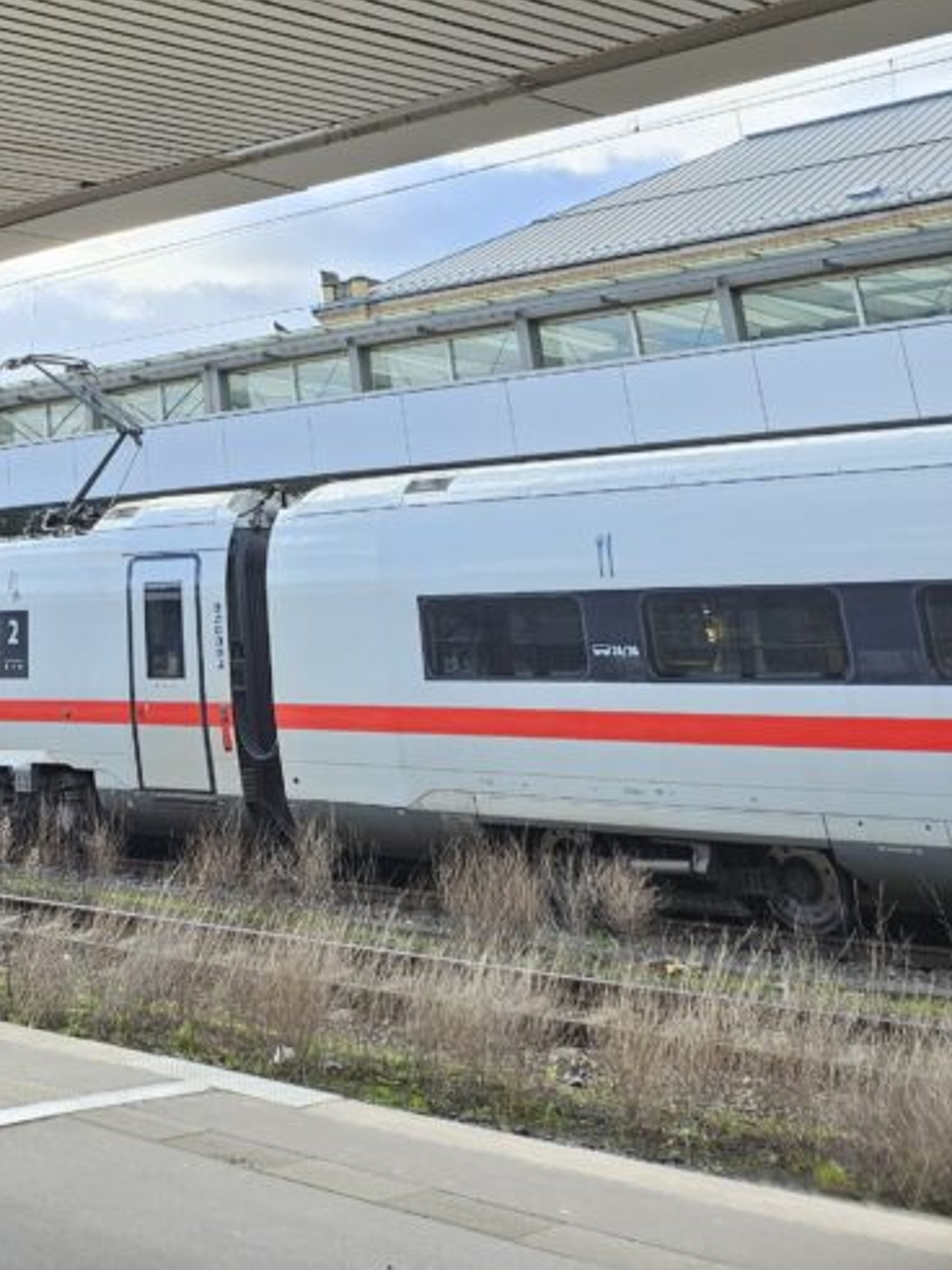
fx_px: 1761
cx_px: -23
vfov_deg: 35.2
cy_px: -52
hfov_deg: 28.2
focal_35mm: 48
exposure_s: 1/225
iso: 25
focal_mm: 5.4
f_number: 1.8
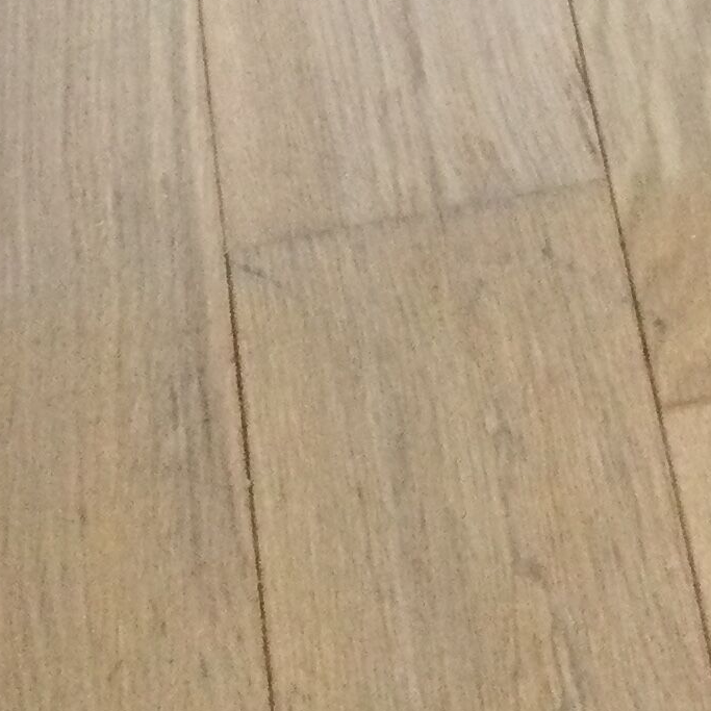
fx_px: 3044
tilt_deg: -47.8
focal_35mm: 131
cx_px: 704
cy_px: -274
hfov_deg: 13.2
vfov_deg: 12.8
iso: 125
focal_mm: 3.3
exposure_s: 1/33
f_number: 2.4
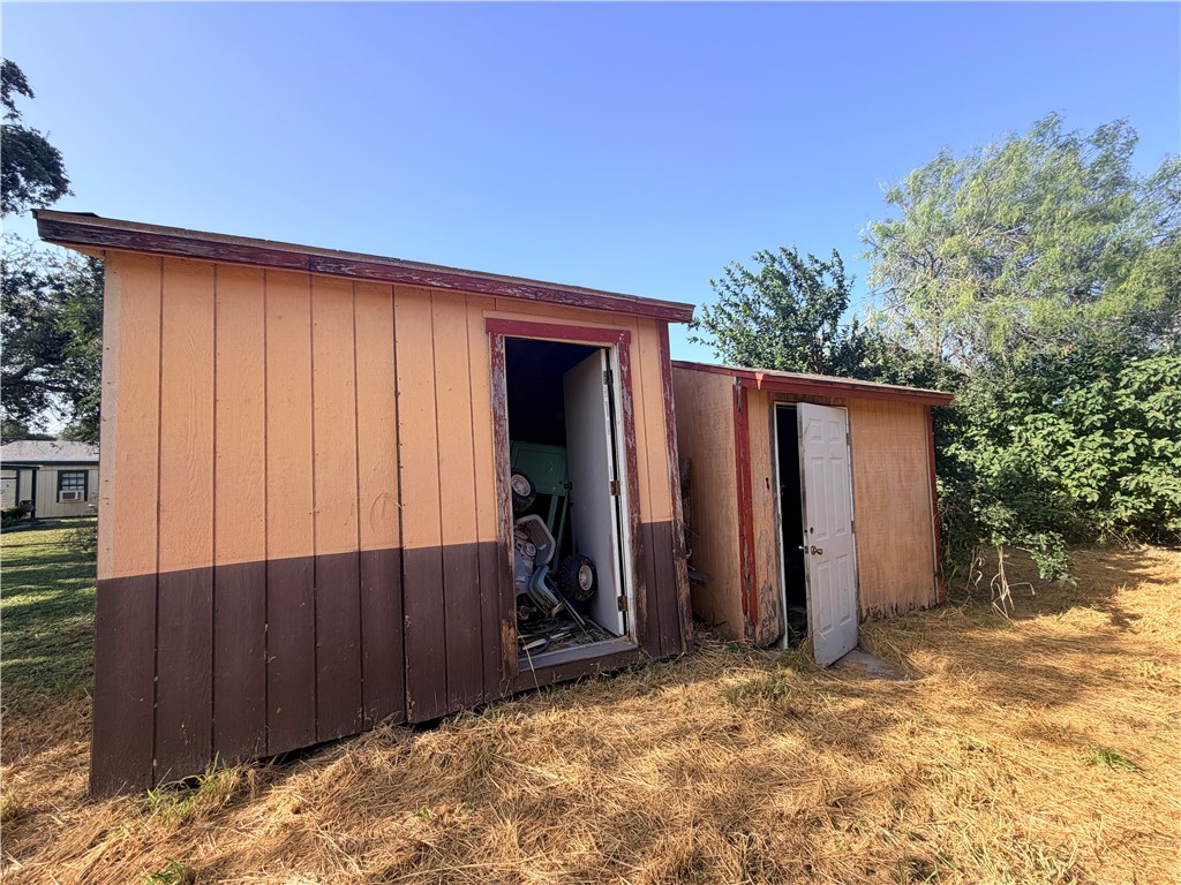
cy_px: 442
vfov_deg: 85.7
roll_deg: +2.4
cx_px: 590
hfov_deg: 102.1
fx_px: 478
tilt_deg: +5.2
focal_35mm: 14
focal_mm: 2.22
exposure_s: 1/502
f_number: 2.2
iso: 40
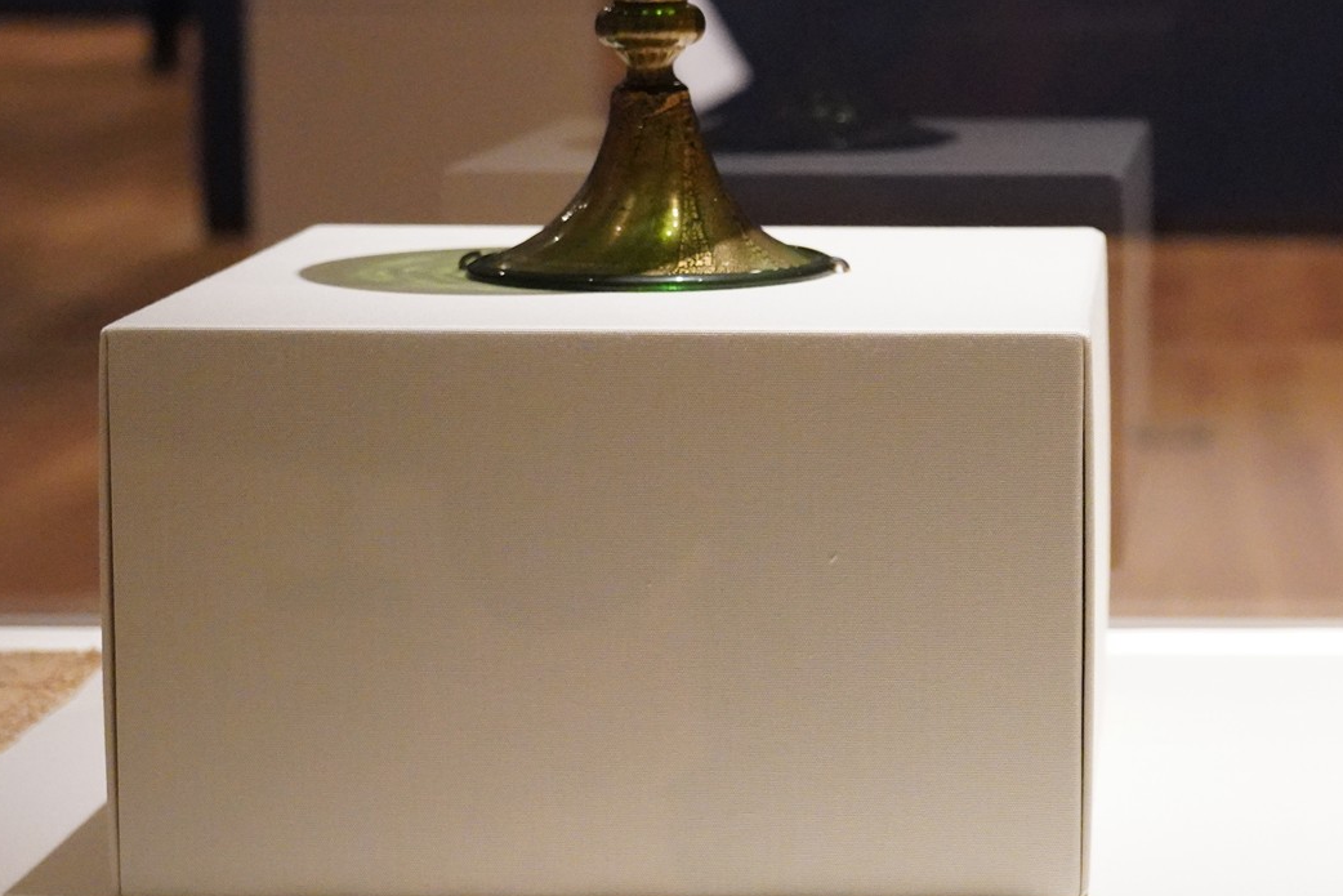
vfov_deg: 14.2
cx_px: 1132
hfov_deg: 20.9
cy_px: 240
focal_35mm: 96
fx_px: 3582
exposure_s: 1/100
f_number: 5.6
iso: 10000
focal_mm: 50
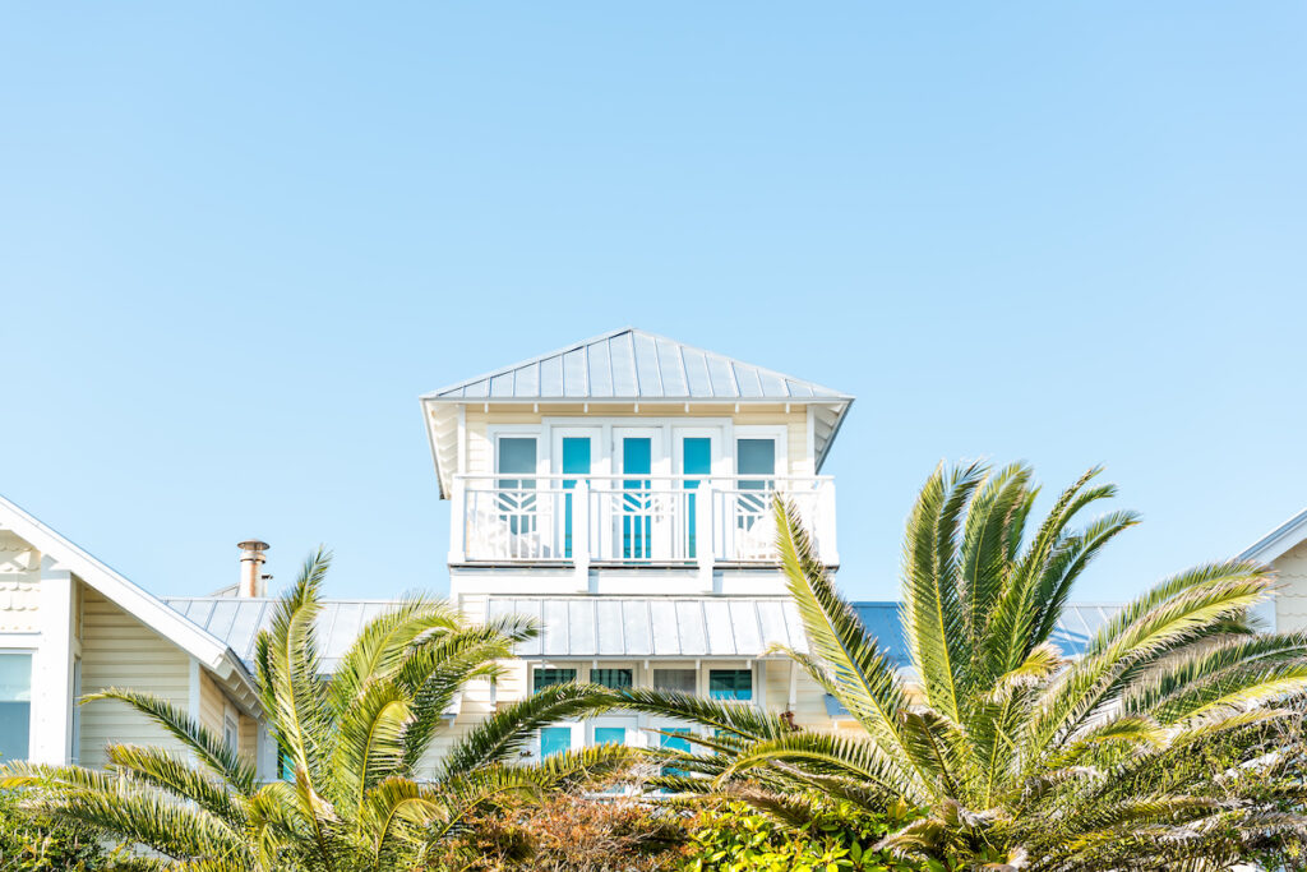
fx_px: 2178
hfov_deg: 33.4
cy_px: 436
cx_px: 654
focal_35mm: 60
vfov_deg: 22.6
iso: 200
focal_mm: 60
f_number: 5.6
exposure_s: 1/250
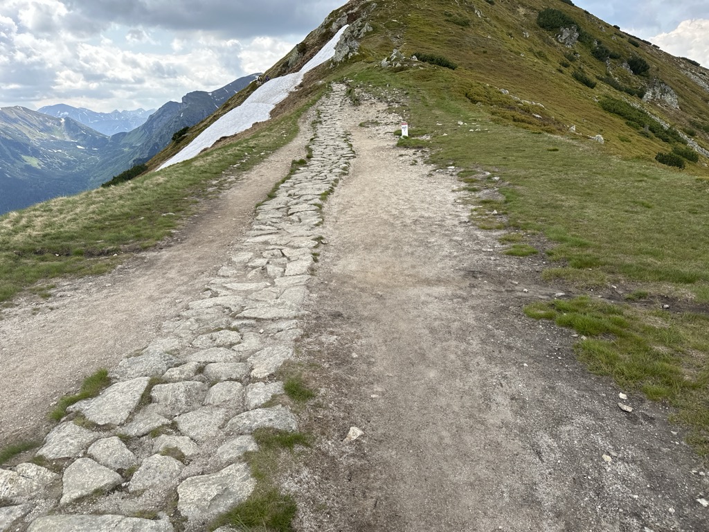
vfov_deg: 56.8
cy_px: 266
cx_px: 354
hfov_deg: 71.6
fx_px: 492
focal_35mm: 24
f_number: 1.78
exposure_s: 1/1916
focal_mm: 6.86
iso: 80
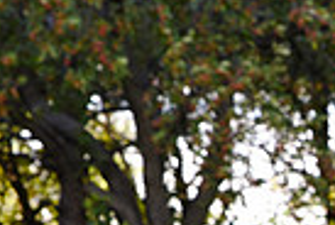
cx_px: 592
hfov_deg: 6.8
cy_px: 456
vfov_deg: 4.6
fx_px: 2760
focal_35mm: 296
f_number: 5
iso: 200
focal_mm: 70
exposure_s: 1/100
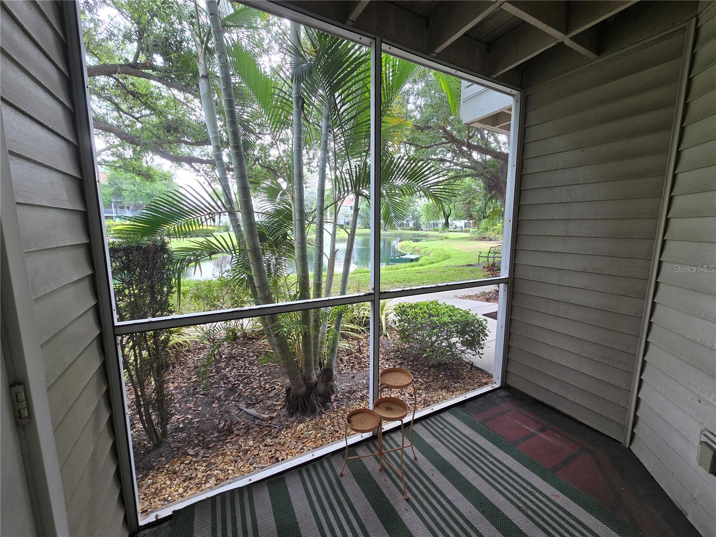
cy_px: 268
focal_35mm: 13
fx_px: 269
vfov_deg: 89.9
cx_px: 358
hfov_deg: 106.2
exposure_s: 1/120
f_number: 2.2
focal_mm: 2.2
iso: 80
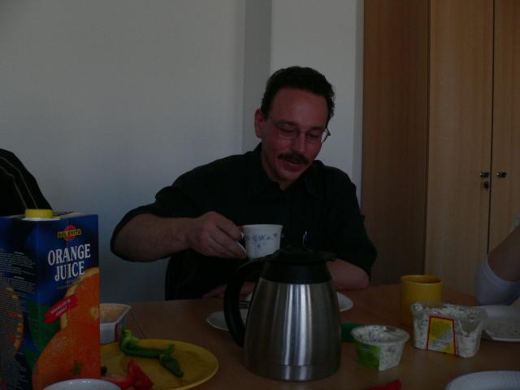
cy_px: 195
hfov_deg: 51.4
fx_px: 541
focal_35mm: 36
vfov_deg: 39.7
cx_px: 260
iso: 200
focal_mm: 6
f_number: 2.8
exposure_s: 1/200
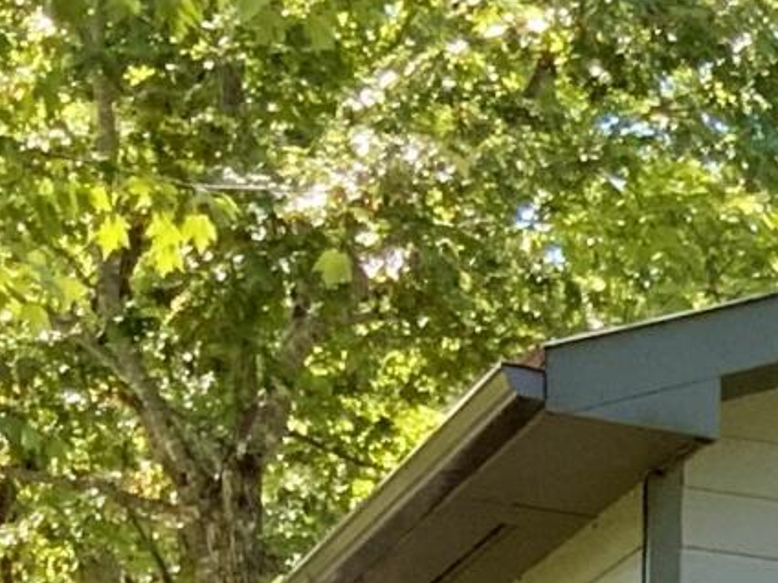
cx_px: 2182
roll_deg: -1.8
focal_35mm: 205
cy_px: 1461
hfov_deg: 8.4
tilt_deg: +1.0
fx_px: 4607
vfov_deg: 6.8
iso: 32
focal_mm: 3
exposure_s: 1/122
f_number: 1.8
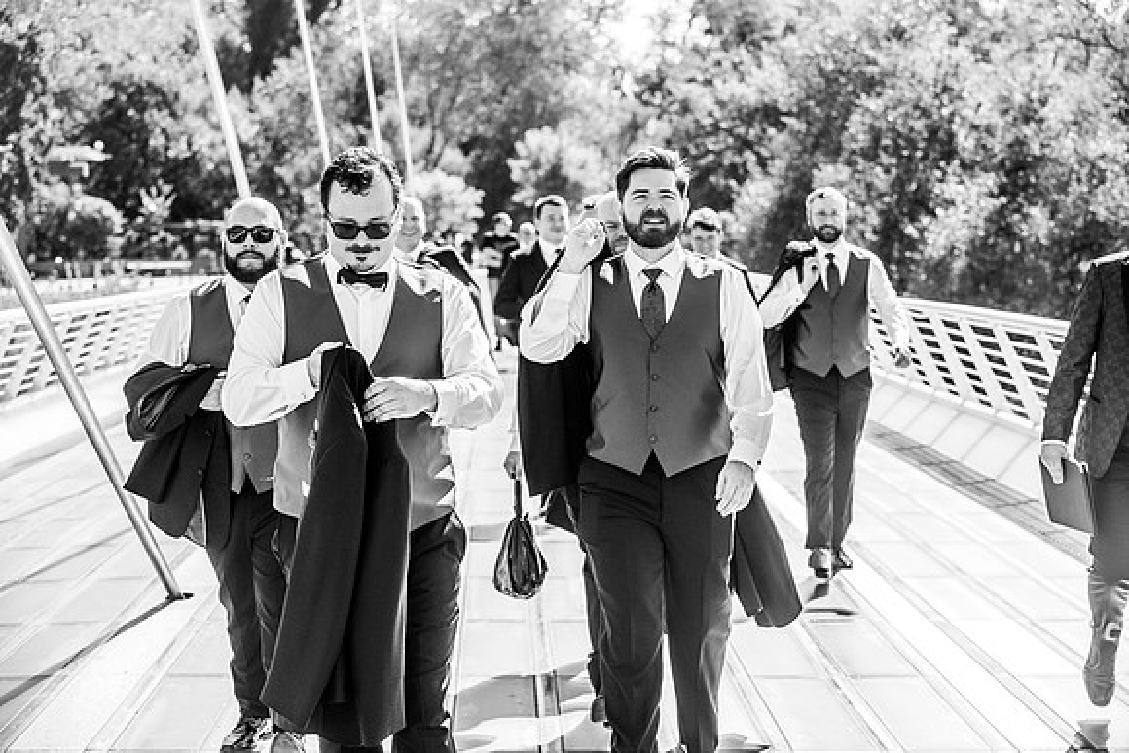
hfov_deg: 22.6
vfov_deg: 15.2
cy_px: 376
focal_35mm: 90
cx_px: 564
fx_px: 2823
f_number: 5.6
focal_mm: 90
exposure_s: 1/1250
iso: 400
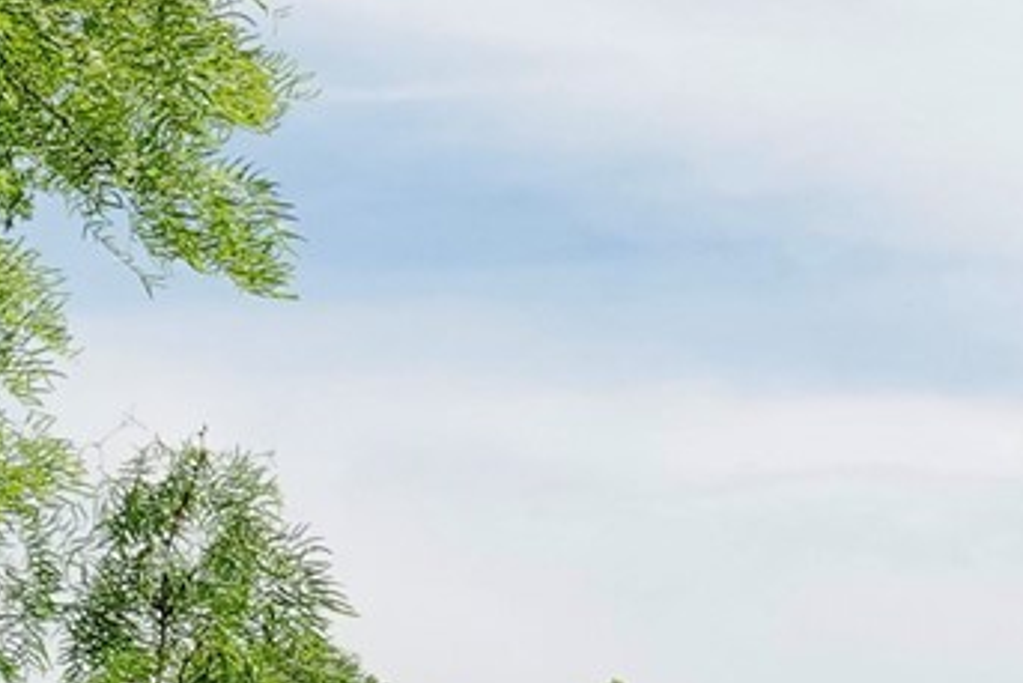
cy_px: 1393
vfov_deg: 5.4
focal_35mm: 247
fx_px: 7022
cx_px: 752
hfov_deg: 8.3
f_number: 4
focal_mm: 14.16
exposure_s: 1/800
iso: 100
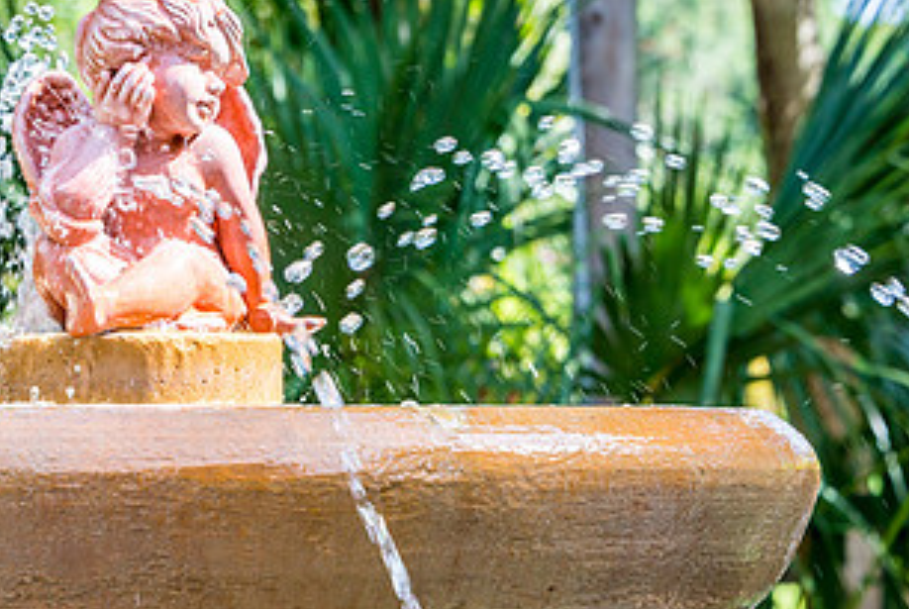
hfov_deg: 9.1
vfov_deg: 6.2
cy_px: 288
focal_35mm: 224
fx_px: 5664
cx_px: 114
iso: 360
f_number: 8
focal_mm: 116
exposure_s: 1/200
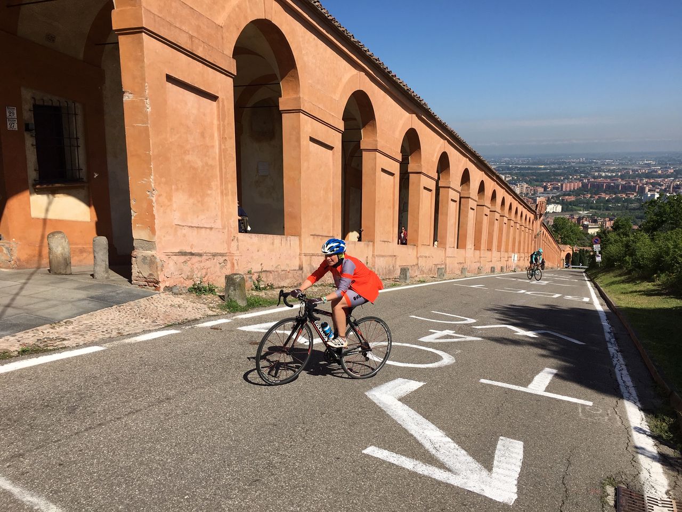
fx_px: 571
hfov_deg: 61.7
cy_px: 256
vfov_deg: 48.2
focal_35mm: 29
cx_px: 341
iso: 25
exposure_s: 1/2198
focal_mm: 4.15
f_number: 2.2
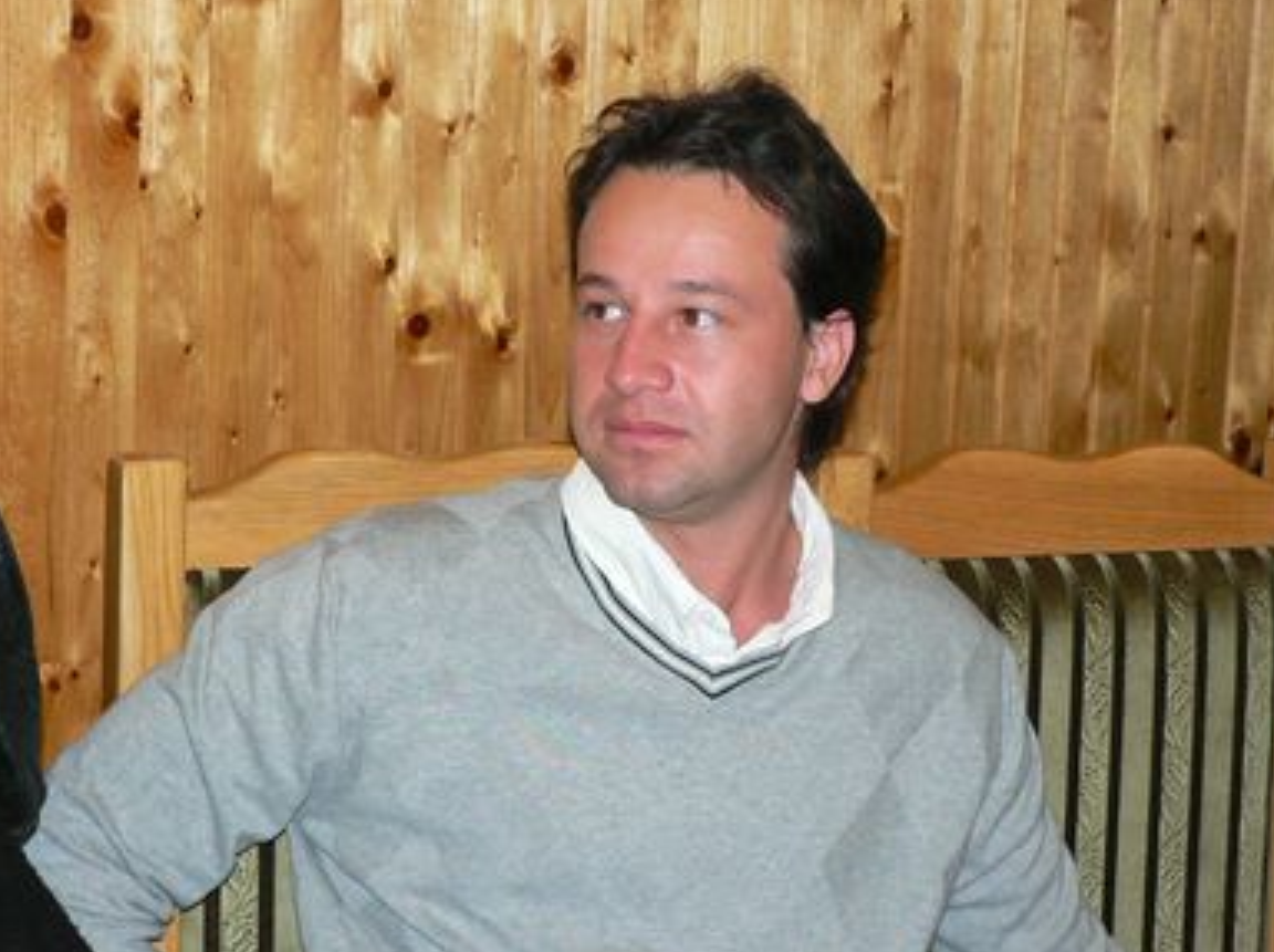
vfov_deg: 16.7
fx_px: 3235
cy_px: 426
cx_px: 634
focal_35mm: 88
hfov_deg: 22.3
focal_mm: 12.9
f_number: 3.2
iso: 200
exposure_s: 1/60
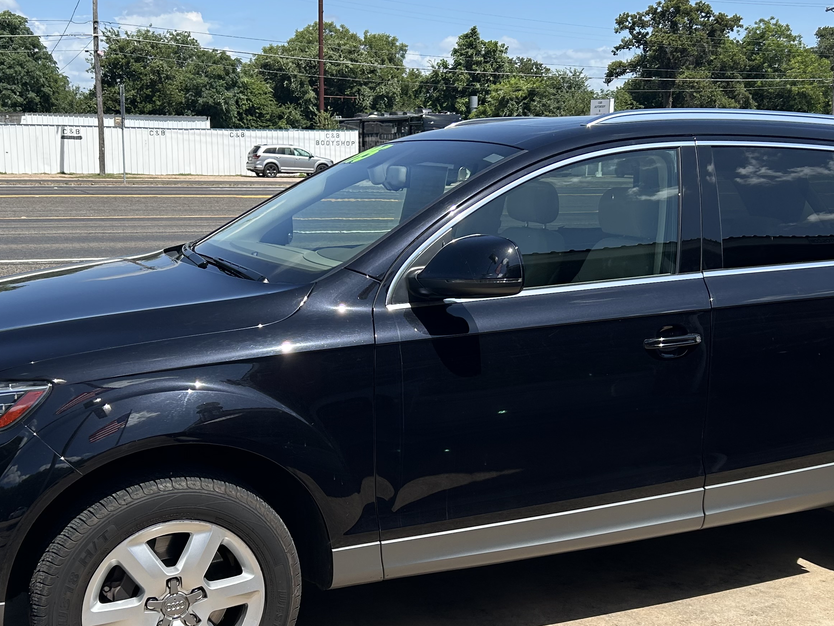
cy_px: 383
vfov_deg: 32.1
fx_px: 1084
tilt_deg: -10.9
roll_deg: -0.8
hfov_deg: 42.1
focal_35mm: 45
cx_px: 407
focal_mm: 5.7
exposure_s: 1/3460
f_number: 1.5
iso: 50
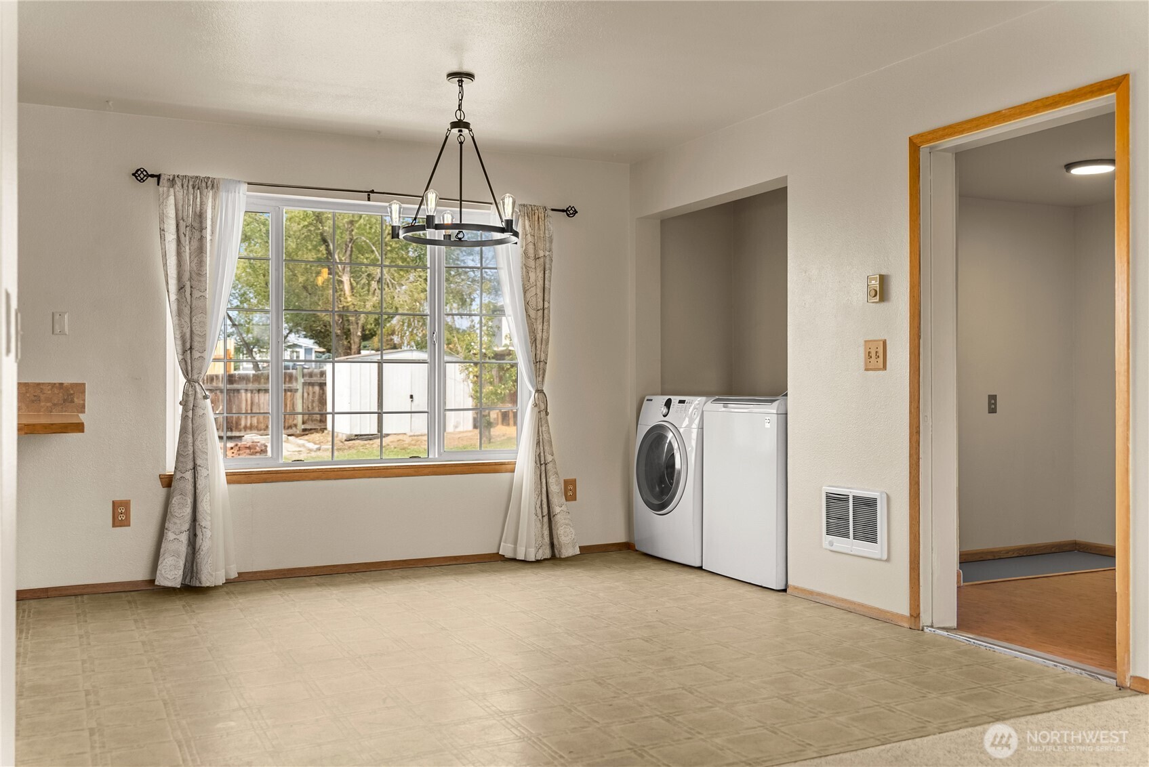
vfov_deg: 41.2
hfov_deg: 58.7
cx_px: 574
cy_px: 384
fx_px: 1022
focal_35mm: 32
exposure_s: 1/125
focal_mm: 32
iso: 400
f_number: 2.8
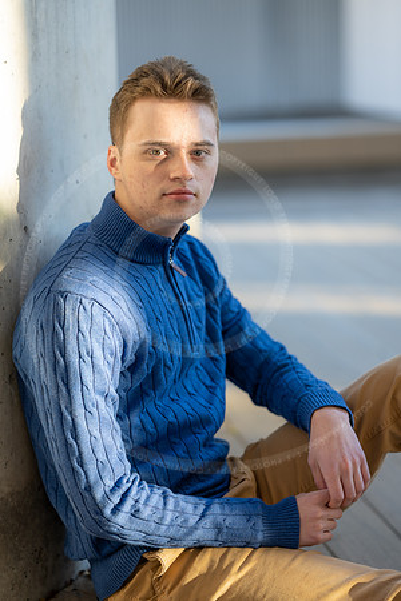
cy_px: 300
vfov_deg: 23.9
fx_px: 1420
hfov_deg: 16.1
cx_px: 200
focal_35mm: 85
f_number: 1.8
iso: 100
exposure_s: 1/160
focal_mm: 85
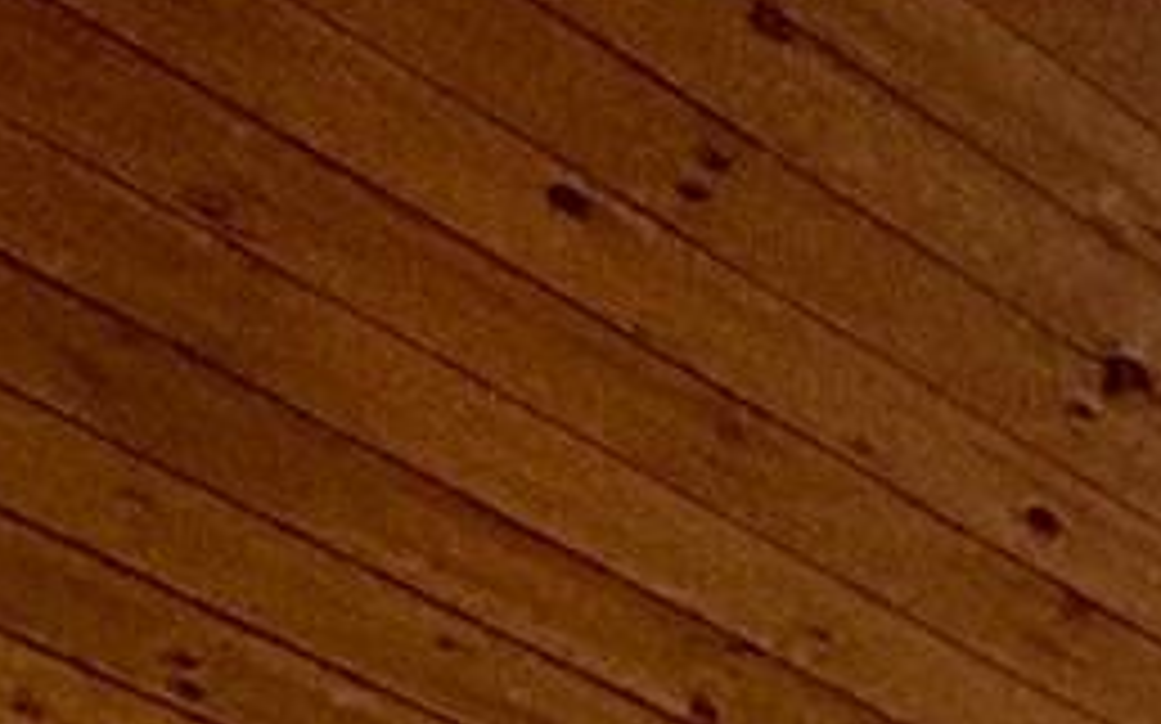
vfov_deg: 7.6
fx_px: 3732
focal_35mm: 118
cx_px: 4203
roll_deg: +0.8
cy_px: 2887
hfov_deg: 9.2
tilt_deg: -1.6
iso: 50
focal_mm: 2.22
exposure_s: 1/749
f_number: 2.2
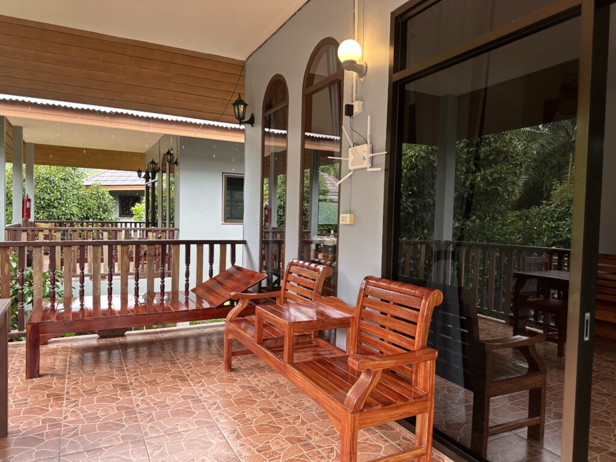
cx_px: 308
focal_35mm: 24
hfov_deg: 71.6
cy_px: 231
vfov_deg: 56.8
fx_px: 427
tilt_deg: -2.5
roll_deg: -1.8
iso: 64
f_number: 1.78
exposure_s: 1/121
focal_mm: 6.86
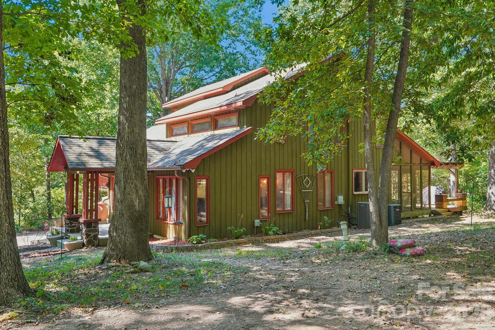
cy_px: 165
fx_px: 412
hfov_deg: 61.9
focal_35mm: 30
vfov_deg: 43.6
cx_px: 248
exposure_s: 1/20
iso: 400
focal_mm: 20
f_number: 8
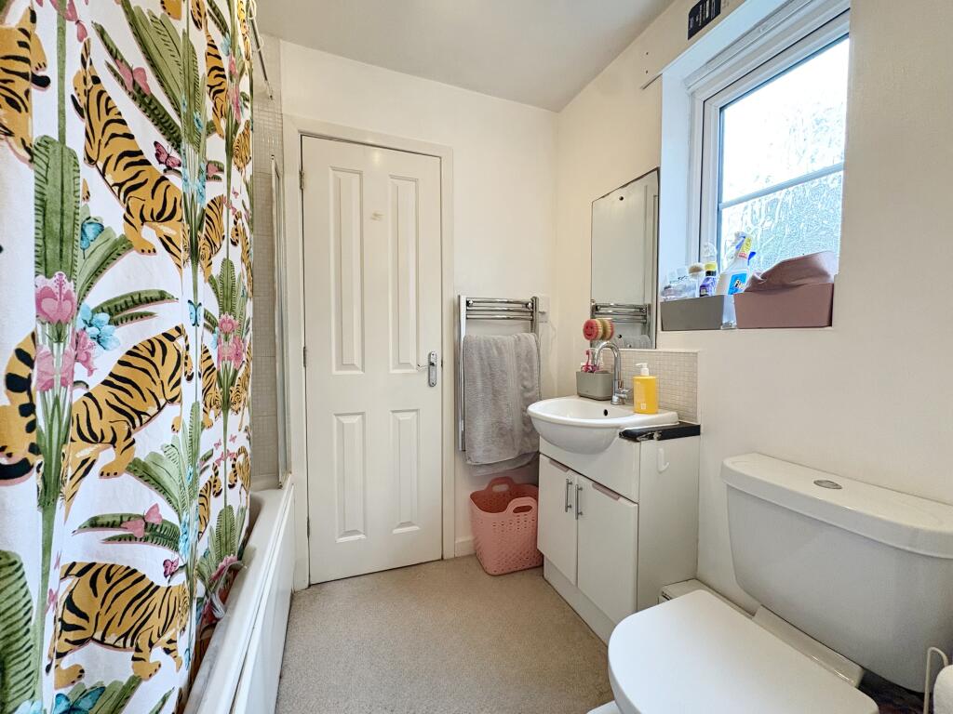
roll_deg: +0.0
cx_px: 476
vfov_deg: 85.7
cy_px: 357
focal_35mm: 14
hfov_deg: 102.1
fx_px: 385
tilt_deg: -2.0
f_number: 2.2
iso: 250
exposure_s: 1/64
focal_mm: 2.22
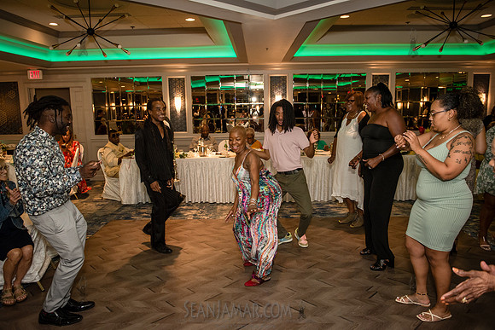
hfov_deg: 67.4
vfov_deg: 48.0
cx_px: 248
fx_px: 371
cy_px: 165
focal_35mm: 27
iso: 1600
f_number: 3.5
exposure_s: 1/160
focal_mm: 27
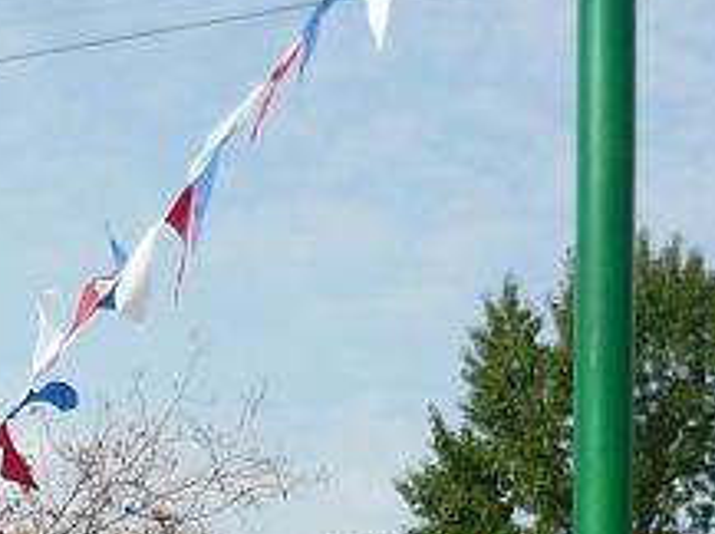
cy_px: 663
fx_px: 3217
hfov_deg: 12.6
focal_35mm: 156
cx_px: 53
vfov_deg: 9.3
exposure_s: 1/160
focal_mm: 5.5
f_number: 8
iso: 100
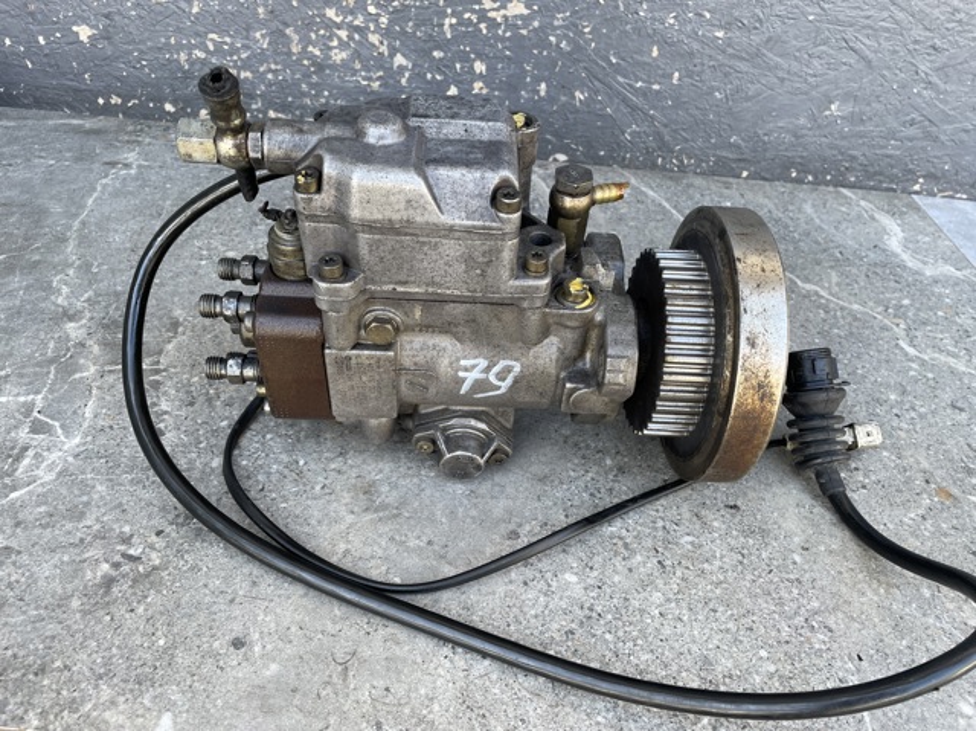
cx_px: 488
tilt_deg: -39.4
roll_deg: -4.7
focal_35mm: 26
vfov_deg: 53.0
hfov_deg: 67.3
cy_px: 366
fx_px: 733
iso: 32
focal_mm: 4.2
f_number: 1.6
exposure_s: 1/130
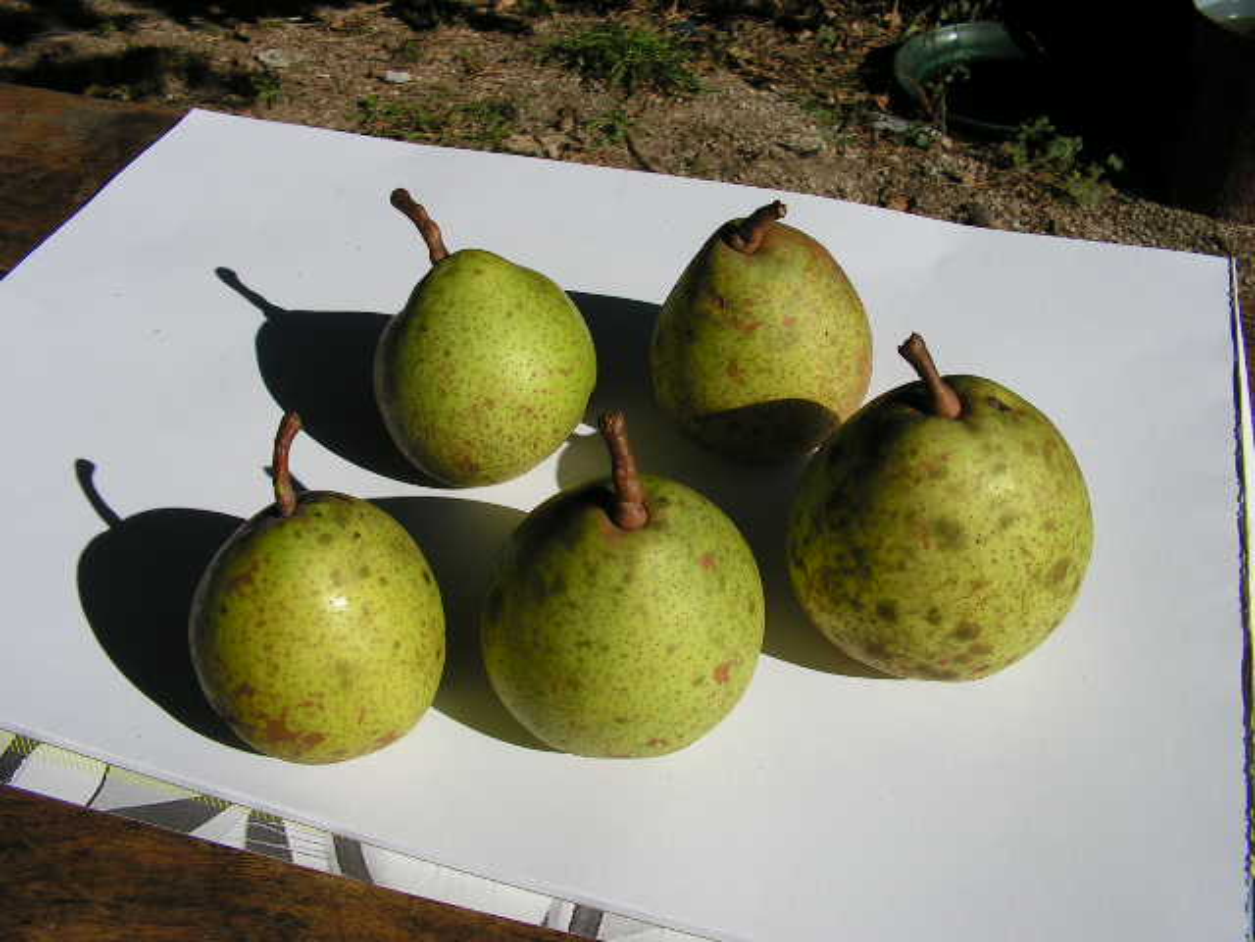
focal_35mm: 36
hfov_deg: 51.4
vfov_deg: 39.7
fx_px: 1305
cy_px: 471
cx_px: 628
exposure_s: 1/1250
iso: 64
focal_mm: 6
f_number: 4.8
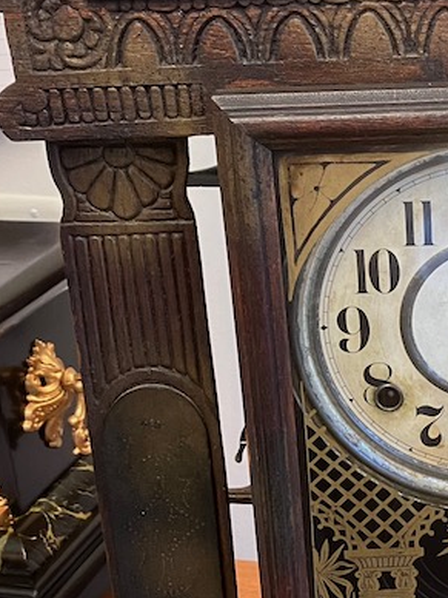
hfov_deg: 18.6
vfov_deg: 25.3
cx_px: 463
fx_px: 1329
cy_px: 363
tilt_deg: -23.7
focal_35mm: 77
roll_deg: +1.8
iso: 200
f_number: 1.8
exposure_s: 1/60
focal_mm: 3.99
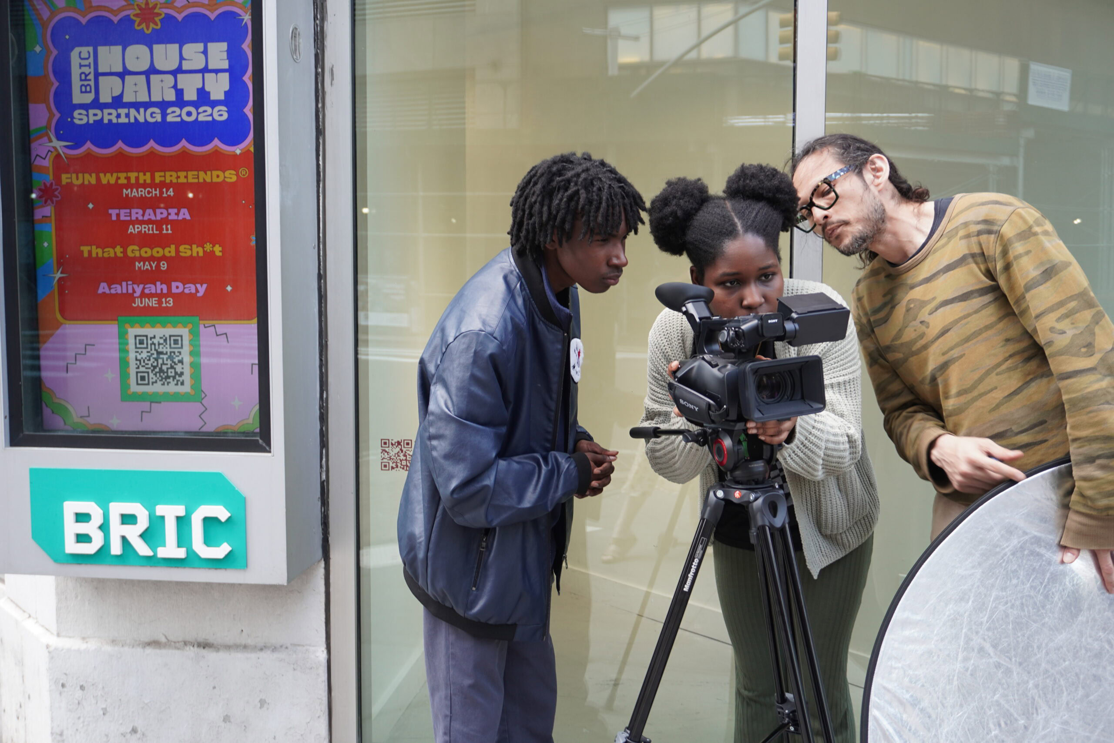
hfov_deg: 49.6
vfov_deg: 34.2
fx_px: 1207
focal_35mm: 39
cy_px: 372
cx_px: 557
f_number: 4.5
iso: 125
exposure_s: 1/40
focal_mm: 26
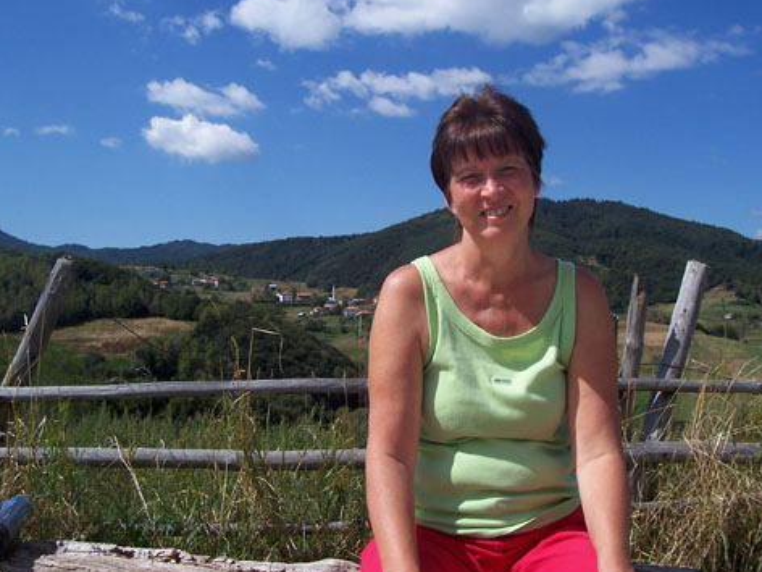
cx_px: 391
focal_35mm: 36
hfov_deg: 51.3
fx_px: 792
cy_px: 277
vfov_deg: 39.7
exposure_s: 1/750
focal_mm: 5.6
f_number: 5.6
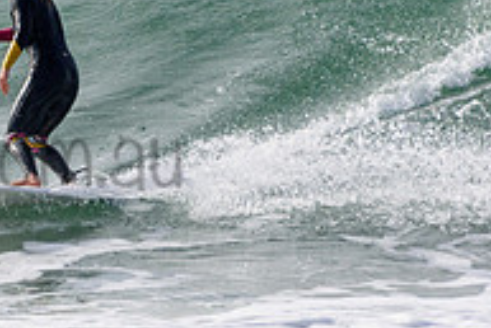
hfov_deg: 0.9
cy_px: 128
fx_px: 30723
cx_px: -86
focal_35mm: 2251
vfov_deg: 0.6
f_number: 5.6
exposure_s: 1/2000
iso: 280
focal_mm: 500
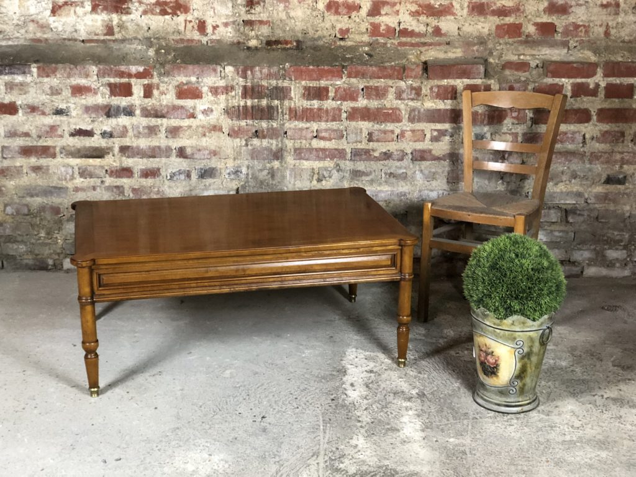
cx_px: 318
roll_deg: +0.4
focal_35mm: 52
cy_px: 238
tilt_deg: -18.0
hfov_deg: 36.8
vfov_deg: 28.0
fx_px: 955
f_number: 2.4
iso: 160
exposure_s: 1/17
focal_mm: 6
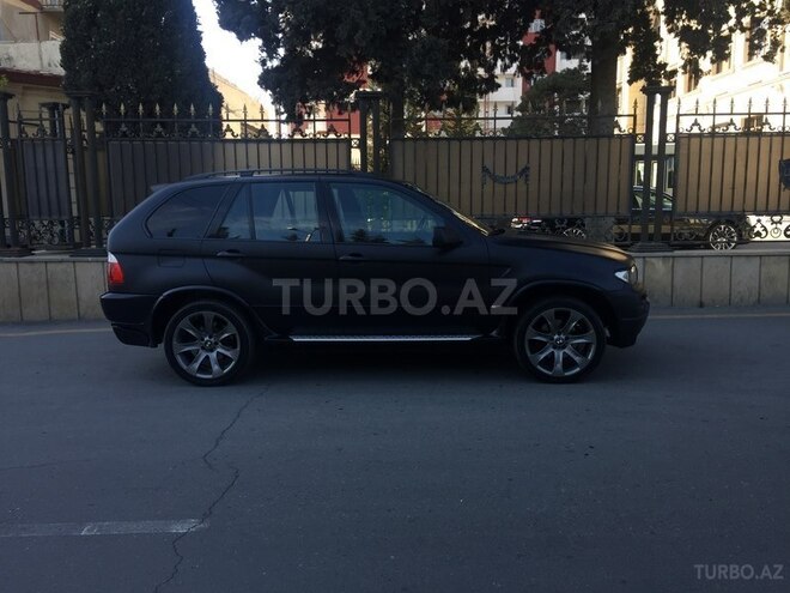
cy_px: 296
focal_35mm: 29
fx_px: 662
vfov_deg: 48.2
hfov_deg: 61.7
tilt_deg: -8.1
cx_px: 395
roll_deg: +0.2
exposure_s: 1/255
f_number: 2.2
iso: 32
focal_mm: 4.15
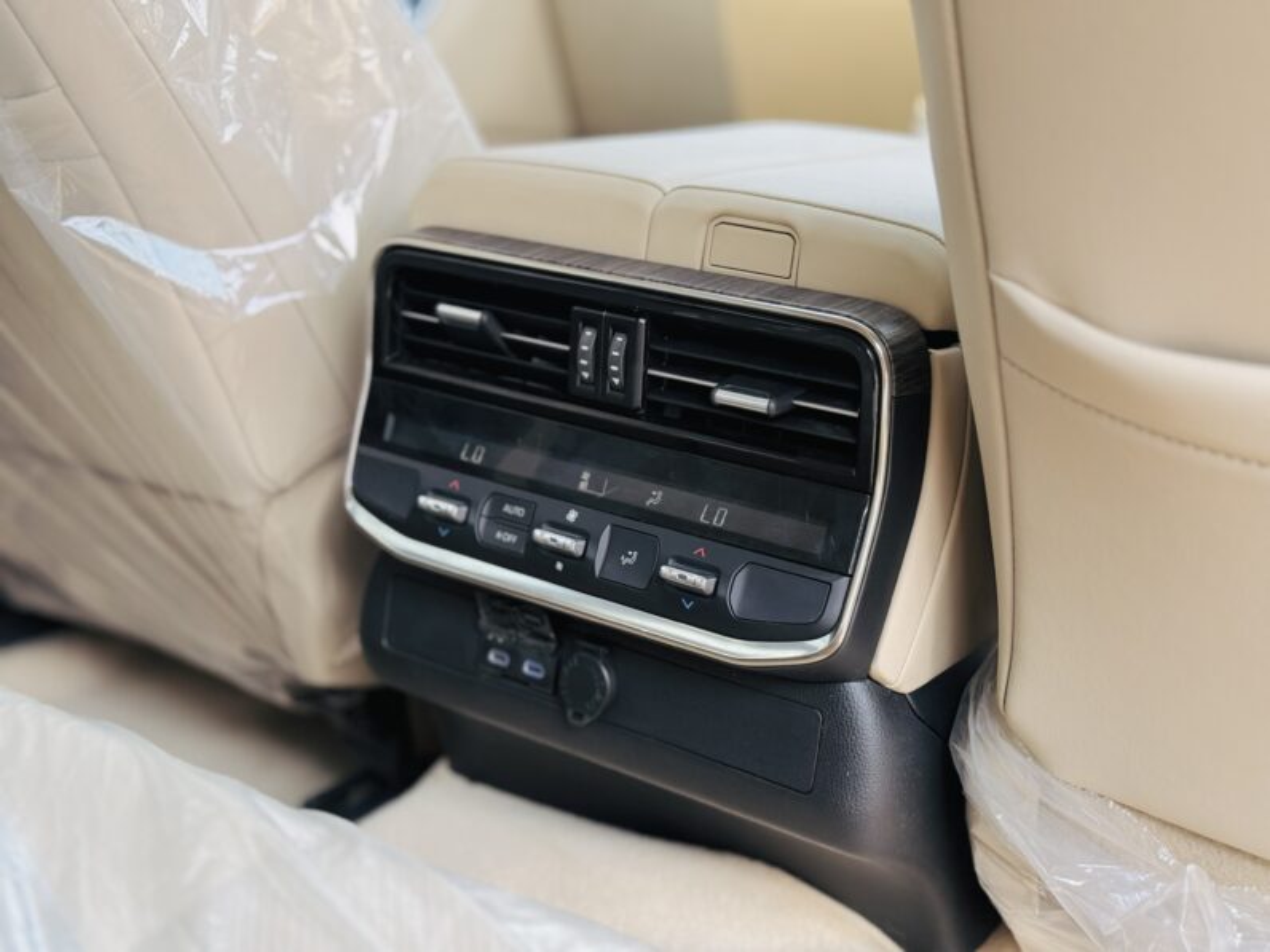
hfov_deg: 39.7
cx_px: 635
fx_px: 1761
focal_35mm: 48
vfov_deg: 30.3
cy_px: 476
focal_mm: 6.76
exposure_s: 1/242
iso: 160
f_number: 1.78
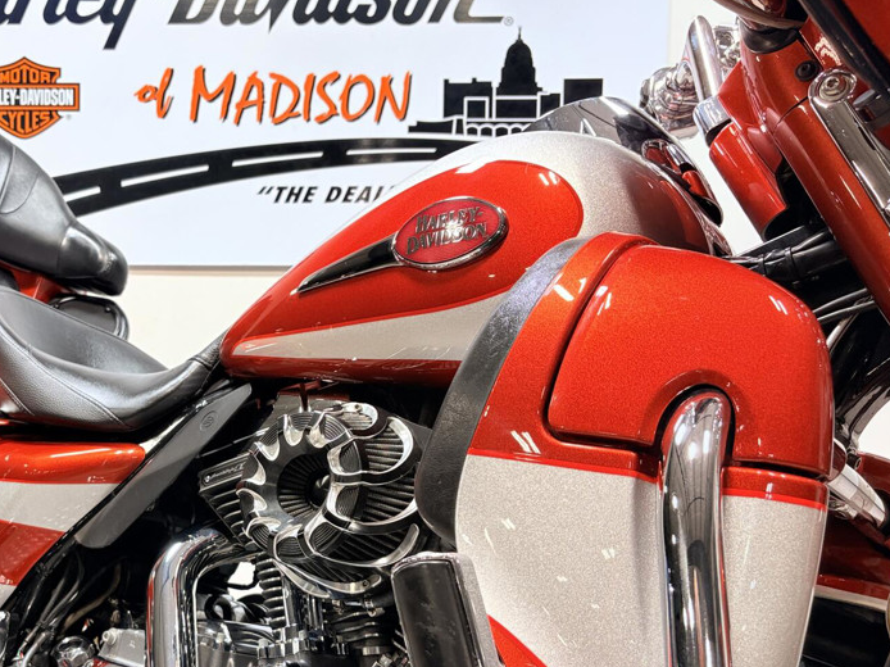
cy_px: 445
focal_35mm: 40
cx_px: 216
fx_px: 1028
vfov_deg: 35.6
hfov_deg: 45.1
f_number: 1.6
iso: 80
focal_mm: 5.96
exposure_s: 1/120
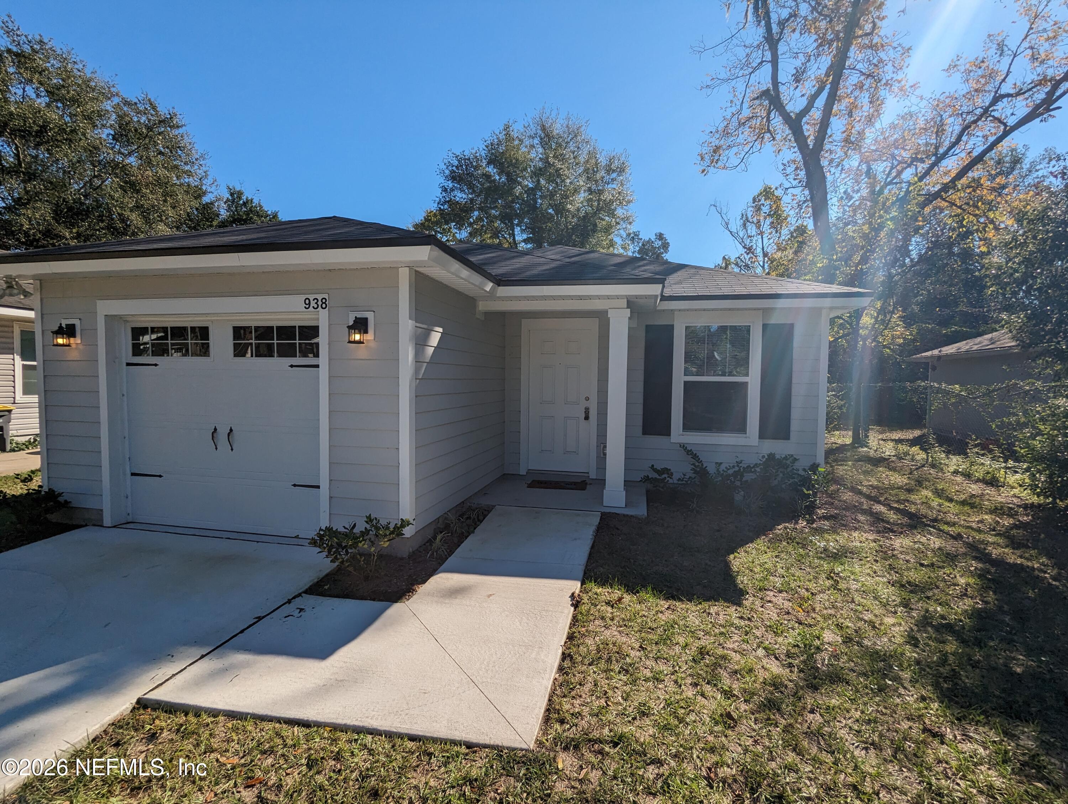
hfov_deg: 94.4
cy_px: 402
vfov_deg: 78.2
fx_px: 494
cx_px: 534
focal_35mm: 16
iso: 48
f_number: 2.2
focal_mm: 2.35
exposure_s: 1/1637
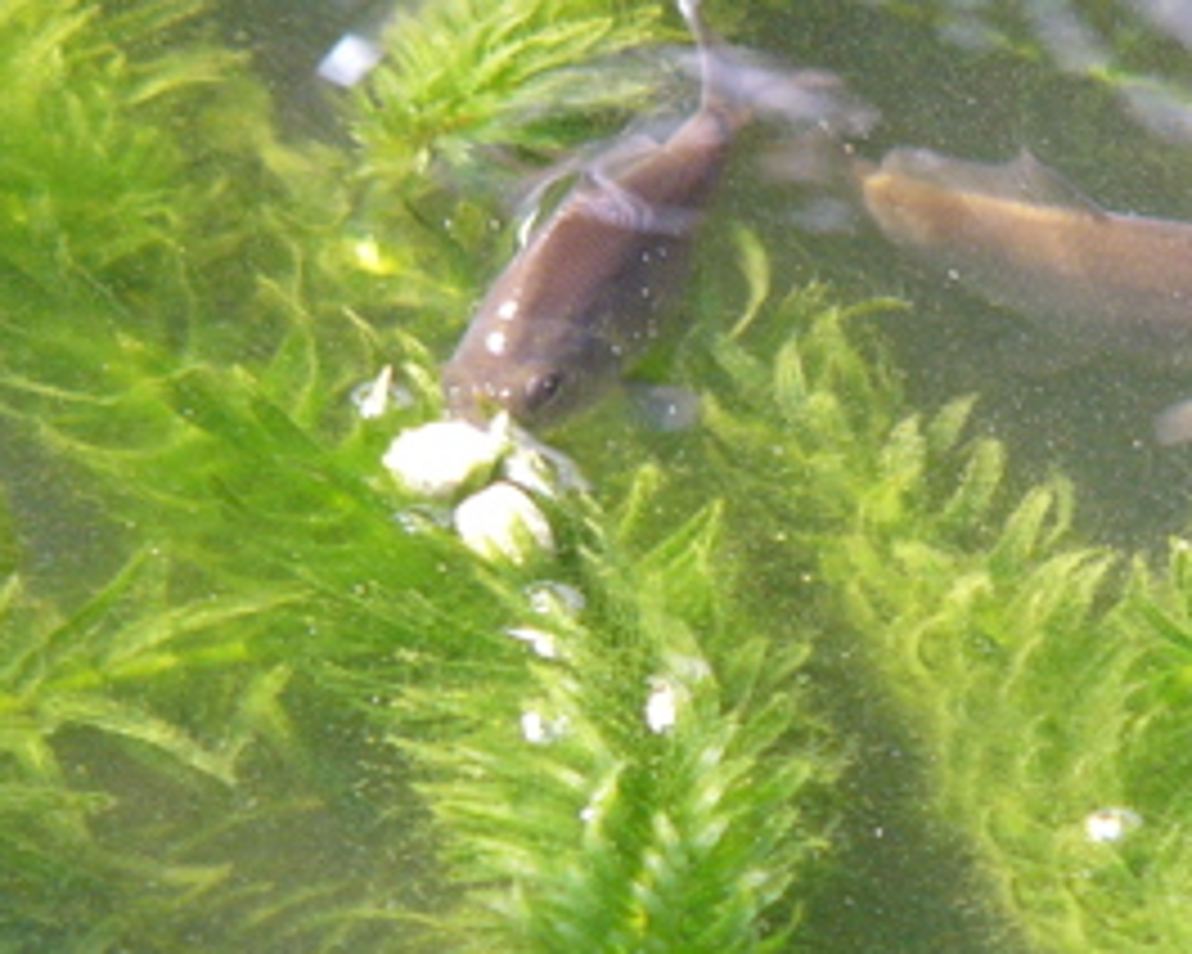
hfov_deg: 4.9
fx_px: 13900
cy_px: 684
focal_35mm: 394
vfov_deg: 3.9
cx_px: 801
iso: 150
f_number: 2.8
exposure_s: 1/60
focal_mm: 27.9
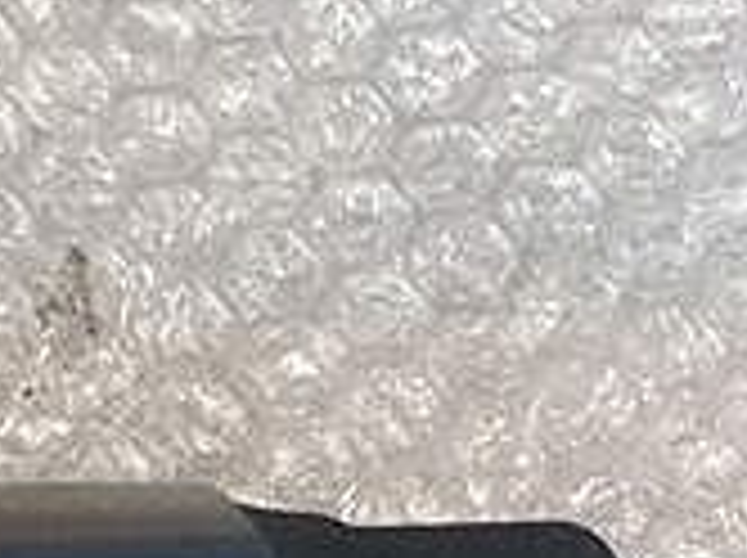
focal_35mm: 112
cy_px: 837
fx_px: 2413
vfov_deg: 12.5
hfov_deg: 15.3
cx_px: -576
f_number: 2.2
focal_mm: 4.15
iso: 100
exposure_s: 1/30
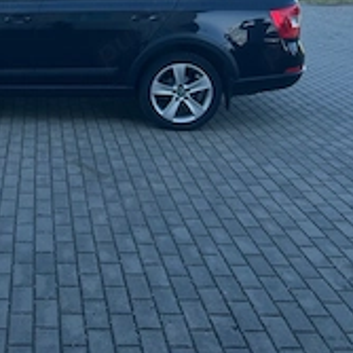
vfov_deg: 29.8
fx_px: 635
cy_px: 38
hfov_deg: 29.9
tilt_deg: -9.4
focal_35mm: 55
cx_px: 42
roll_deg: -1.0
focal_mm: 5.7
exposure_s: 1/1972
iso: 50
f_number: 1.5
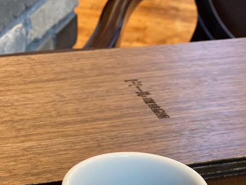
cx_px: 122
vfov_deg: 12.3
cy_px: 199
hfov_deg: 16.5
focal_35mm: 119
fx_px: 846
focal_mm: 6
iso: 125
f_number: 2
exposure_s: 1/33
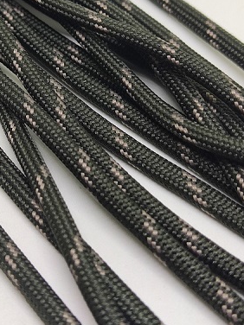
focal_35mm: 68
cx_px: 78
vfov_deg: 28.4
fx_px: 639
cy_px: 117
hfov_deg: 21.5
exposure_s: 1/50
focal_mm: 4.71
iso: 110
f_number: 1.79
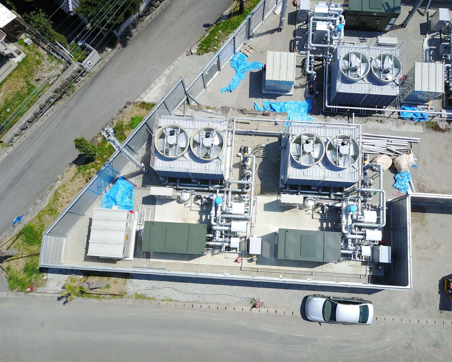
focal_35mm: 28
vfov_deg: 51.5
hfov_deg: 62.1
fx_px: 375
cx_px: 248
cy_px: 184
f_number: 2.2
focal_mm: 4.7
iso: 100
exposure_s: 1/1337
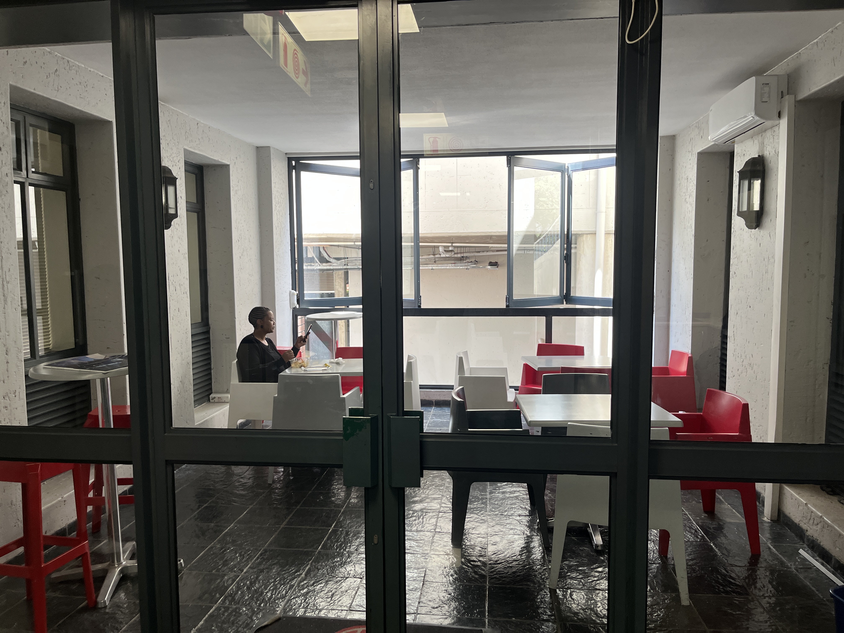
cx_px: 422
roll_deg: +0.1
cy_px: 316
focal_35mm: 26
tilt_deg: -0.9
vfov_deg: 53.1
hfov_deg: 67.3
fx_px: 634
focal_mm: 5.1
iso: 80
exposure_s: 1/100
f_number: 1.6
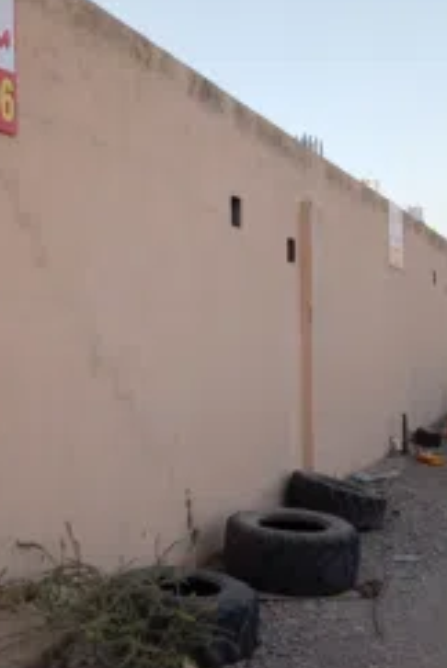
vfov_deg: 45.2
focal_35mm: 43
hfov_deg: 31.1
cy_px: 269
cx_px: 168
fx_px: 799
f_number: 1.8
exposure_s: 1/265
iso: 100
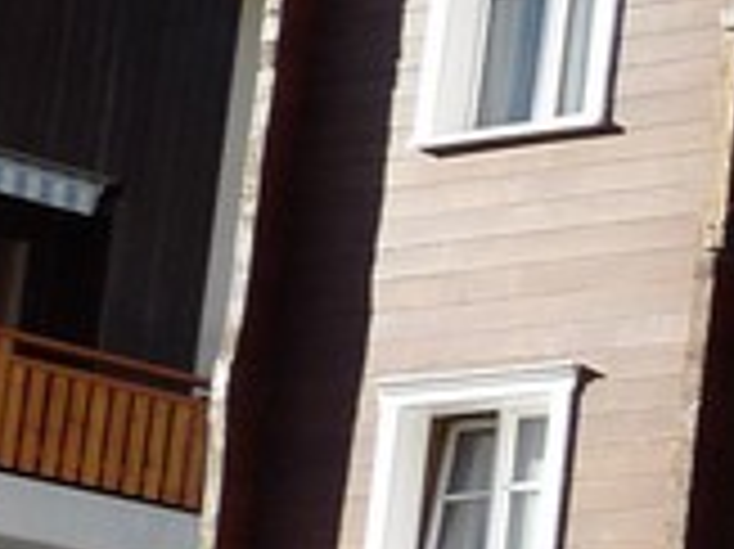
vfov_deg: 6.7
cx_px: 2130
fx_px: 4683
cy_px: 288
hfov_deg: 7.9
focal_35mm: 221
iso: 100
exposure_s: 1/200
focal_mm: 5.4
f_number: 4.5
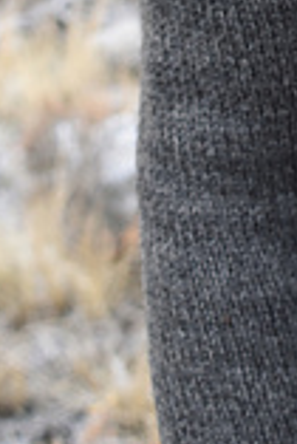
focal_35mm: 143
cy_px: -209
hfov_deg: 9.4
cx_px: 386
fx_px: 1766
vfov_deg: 13.5
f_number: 6.3
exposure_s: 1/125
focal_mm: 30
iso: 400
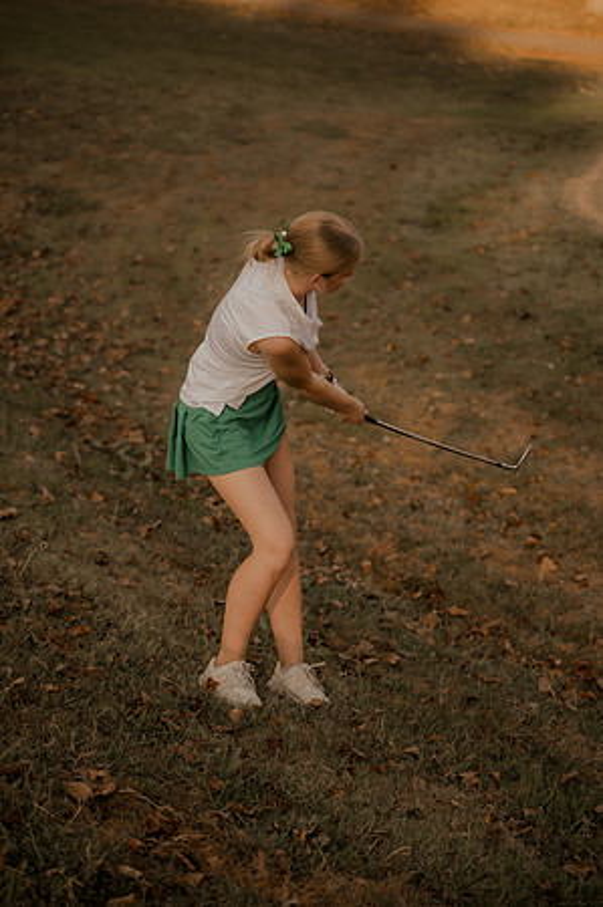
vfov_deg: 28.9
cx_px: 302
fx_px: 1763
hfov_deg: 19.4
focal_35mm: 70
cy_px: 454
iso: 1000
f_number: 2.8
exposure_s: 1/2000
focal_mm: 70
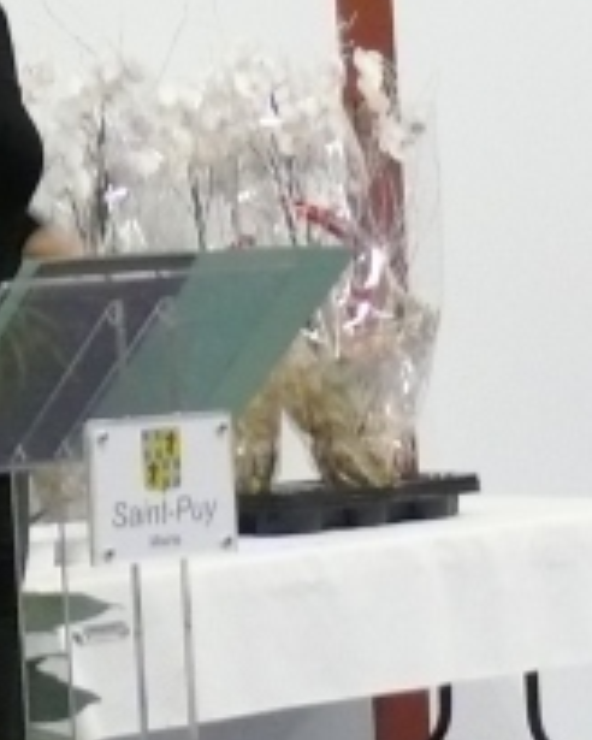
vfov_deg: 10.2
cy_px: 491
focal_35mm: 190
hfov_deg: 7.7
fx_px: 4161
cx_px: -726
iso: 400
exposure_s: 1/30
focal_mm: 8.2
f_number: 2.8
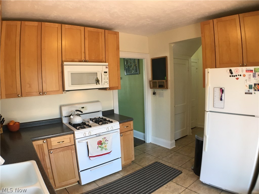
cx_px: 130
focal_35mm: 29
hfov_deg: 61.7
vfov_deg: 48.2
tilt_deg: -6.0
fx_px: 217
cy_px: 97
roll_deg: +2.1
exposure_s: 1/30
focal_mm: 4.15
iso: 40
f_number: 2.2
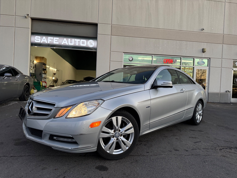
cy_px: 89
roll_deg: -1.2
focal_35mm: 24
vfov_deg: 56.8
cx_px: 118
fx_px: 164
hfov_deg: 71.6
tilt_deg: +0.3
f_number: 1.78
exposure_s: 1/120
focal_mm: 6.76
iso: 160
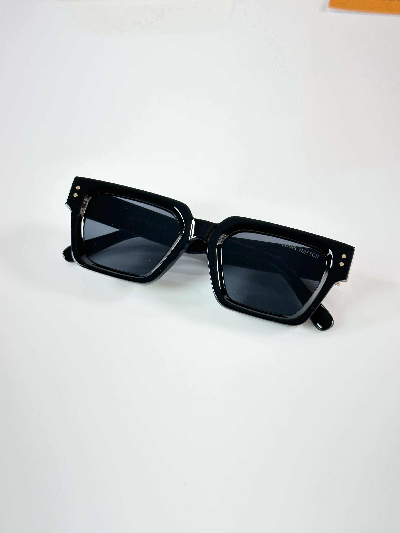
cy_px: 266
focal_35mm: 48
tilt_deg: -44.4
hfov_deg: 30.3
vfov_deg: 39.7
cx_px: 200
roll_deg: +3.9
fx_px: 740
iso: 80
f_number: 1.78
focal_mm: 6.86
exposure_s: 1/100
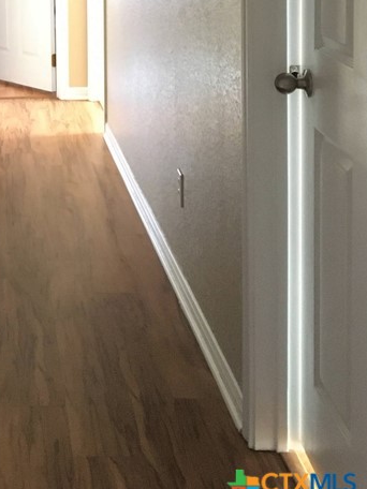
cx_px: -30
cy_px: -27
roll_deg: +0.5
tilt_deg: -4.6
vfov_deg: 27.7
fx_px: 919
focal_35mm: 65
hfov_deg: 21.5
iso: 320
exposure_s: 1/15
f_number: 2.2
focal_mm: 4.15
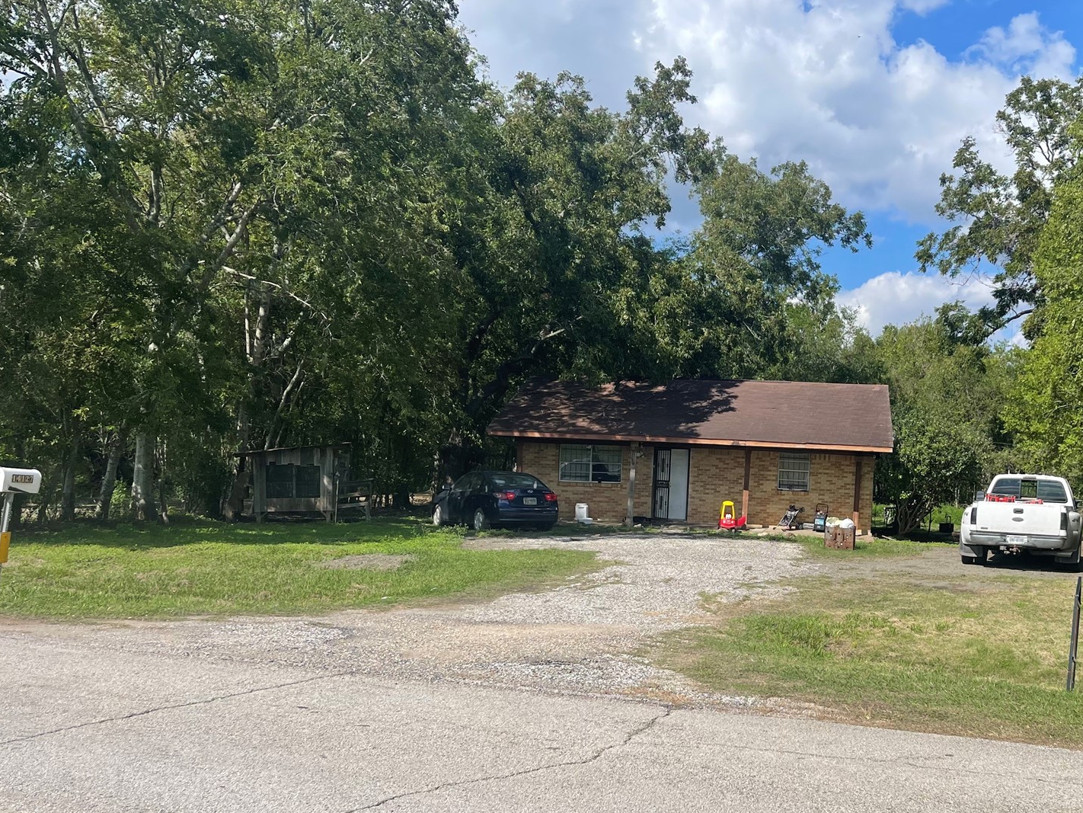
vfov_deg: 39.5
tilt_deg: -1.0
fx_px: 1126
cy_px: 487
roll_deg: -3.5
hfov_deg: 49.9
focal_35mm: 36
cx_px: 765
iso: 32
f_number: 1.6
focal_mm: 5.1
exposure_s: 1/3922
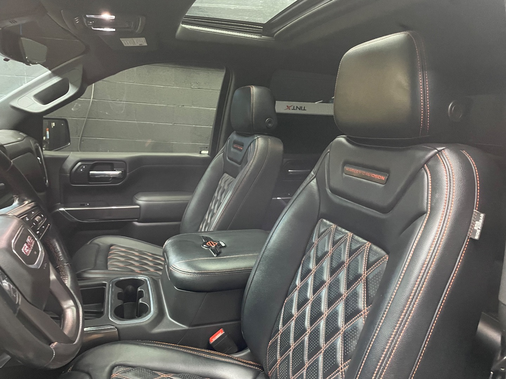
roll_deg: -3.3
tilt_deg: -9.0
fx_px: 380
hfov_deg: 67.3
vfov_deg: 53.1
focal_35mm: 26
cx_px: 253
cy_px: 190
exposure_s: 1/30
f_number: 1.6
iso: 800
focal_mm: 4.2
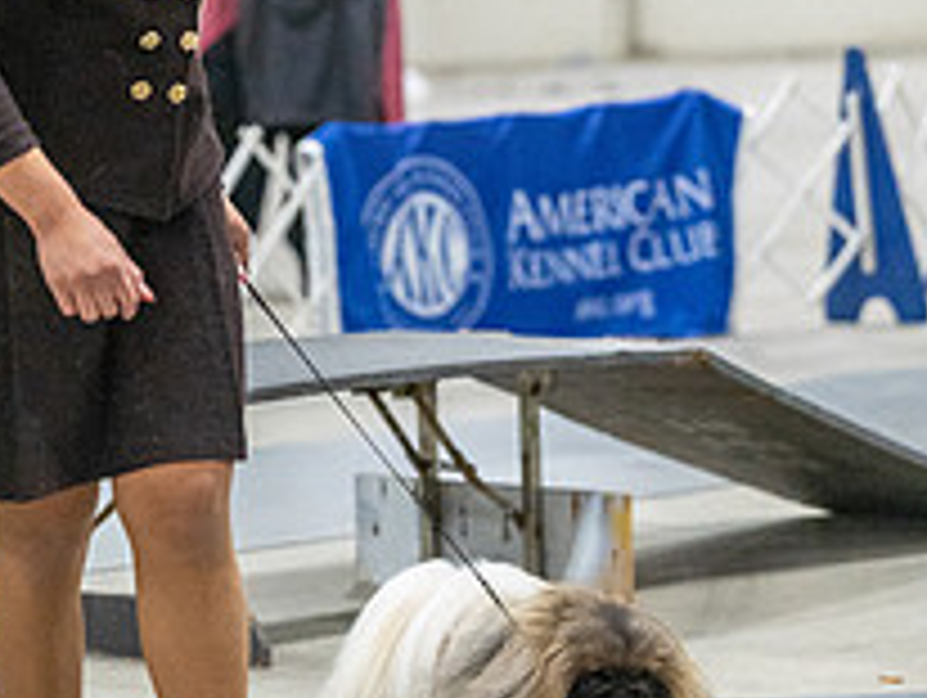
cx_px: 432
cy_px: 158
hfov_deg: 9.2
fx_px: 5791
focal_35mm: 216
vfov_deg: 6.9
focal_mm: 103
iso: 6400
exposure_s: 1/400
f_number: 3.2
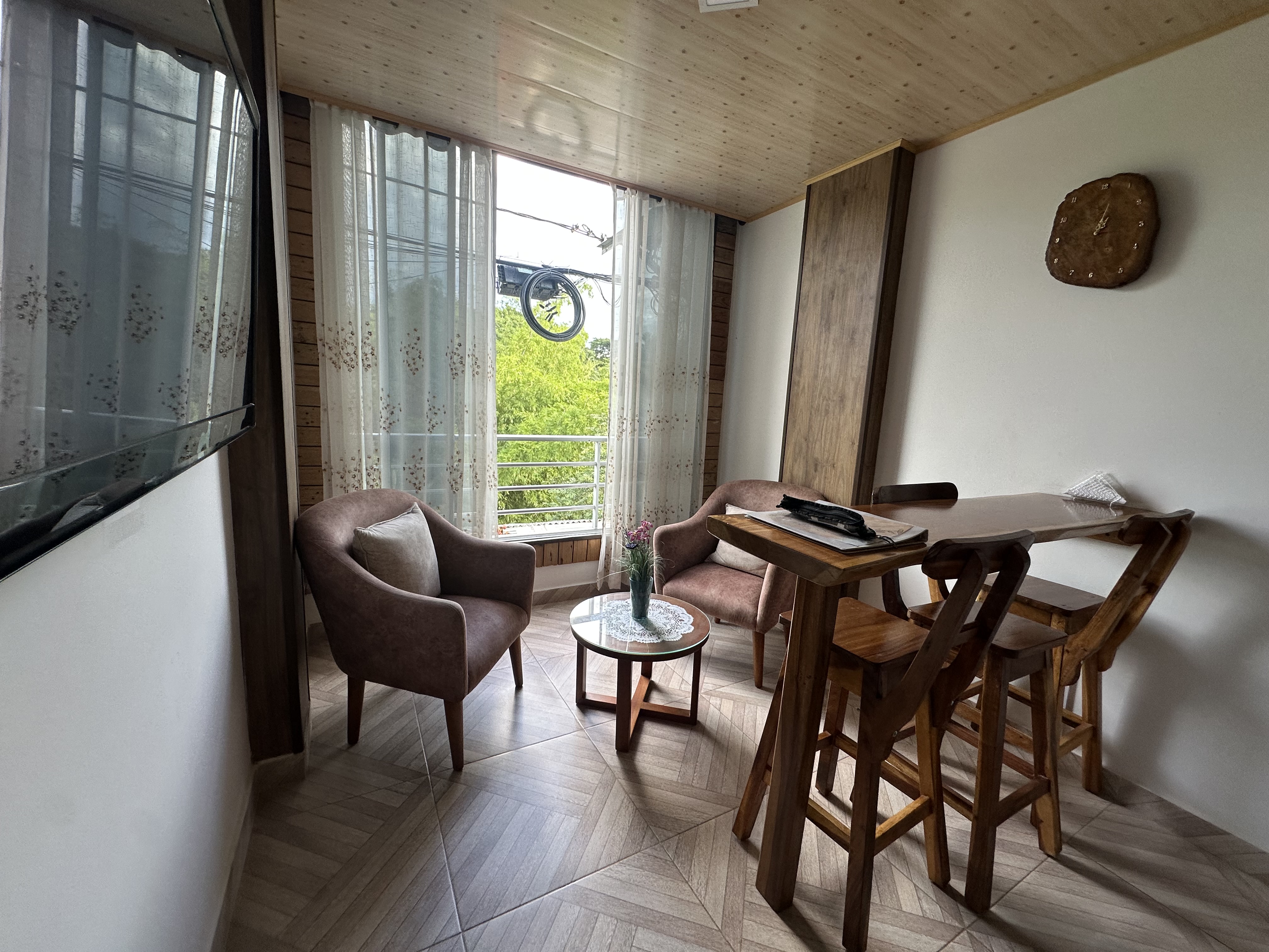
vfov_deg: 85.7
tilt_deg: -8.0
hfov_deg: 102.1
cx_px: 634
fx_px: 513
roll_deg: -4.6
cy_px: 476
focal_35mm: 14
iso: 80
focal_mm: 2.22
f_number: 2.2
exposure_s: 1/99
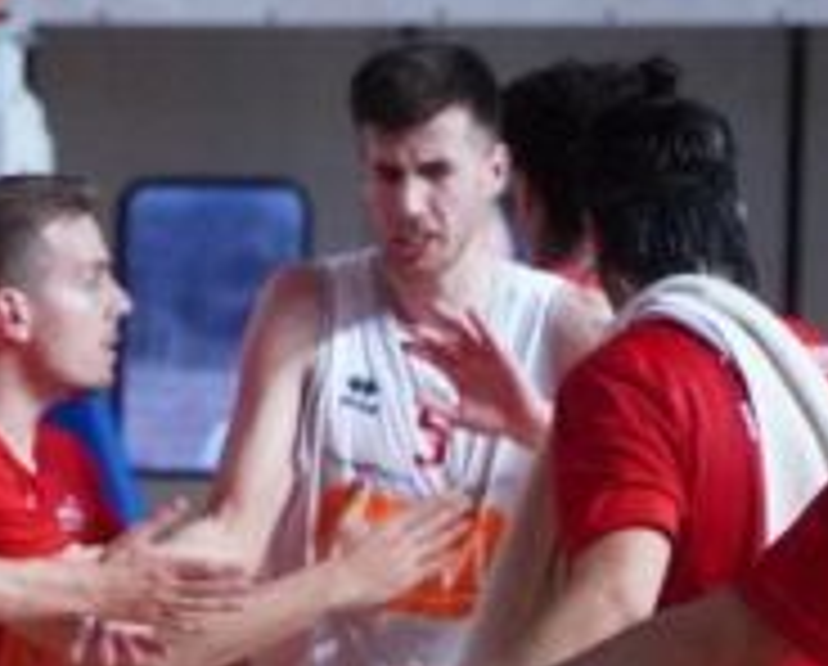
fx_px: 12452
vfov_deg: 3.1
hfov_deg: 3.8
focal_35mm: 507
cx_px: -693
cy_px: 796
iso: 5000
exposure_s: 1/1000
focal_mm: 83
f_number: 4
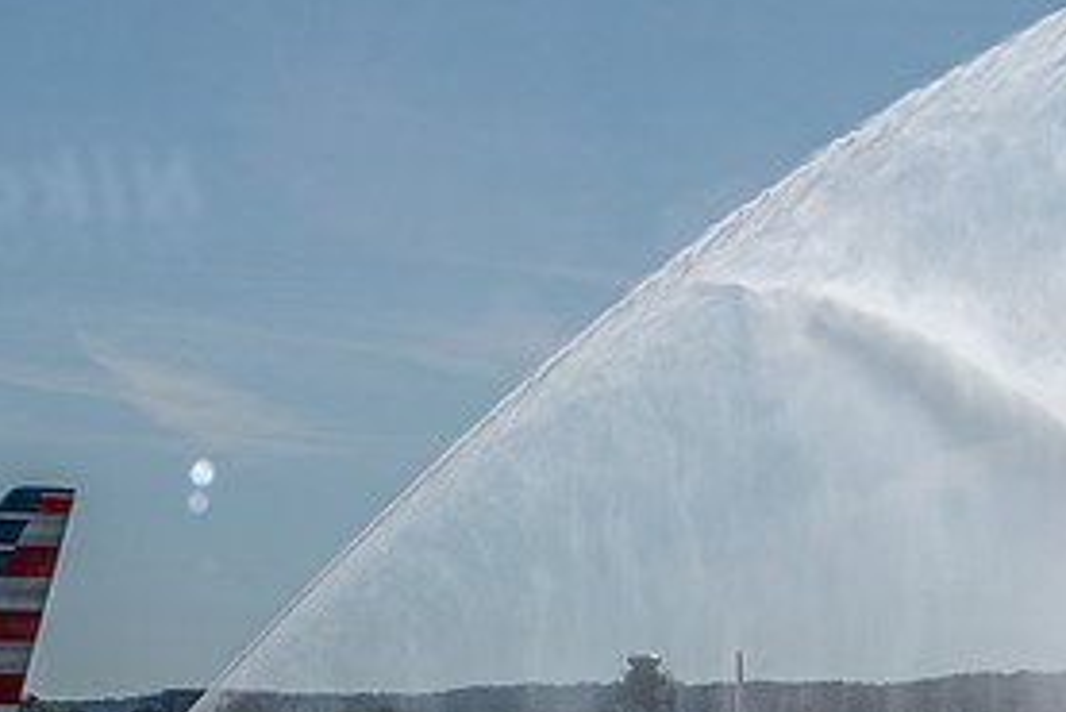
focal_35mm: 164
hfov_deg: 12.5
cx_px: 757
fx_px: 4859
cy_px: 781
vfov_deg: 8.3
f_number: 16
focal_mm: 31
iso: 100
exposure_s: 1/125
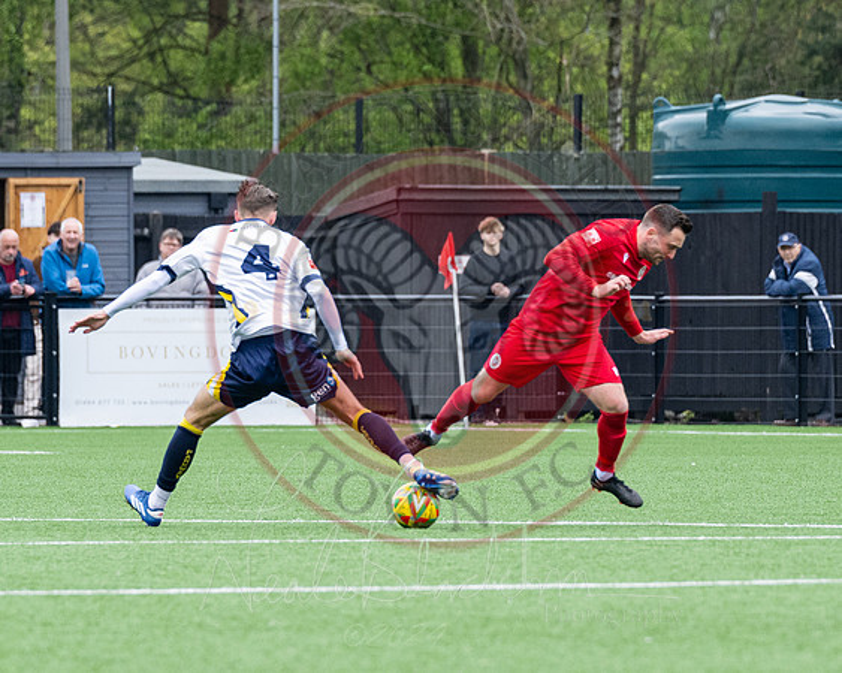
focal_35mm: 546
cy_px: 343
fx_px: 13597
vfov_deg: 2.8
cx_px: 414
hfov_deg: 3.5
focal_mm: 200
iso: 500
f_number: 4
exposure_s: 1/1600
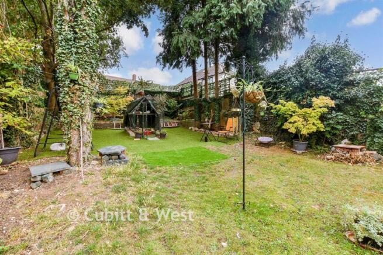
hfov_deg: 100.4
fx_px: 160
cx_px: 192
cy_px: 128
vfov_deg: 77.4
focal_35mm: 15
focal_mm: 10
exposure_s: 1/60
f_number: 8
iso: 160
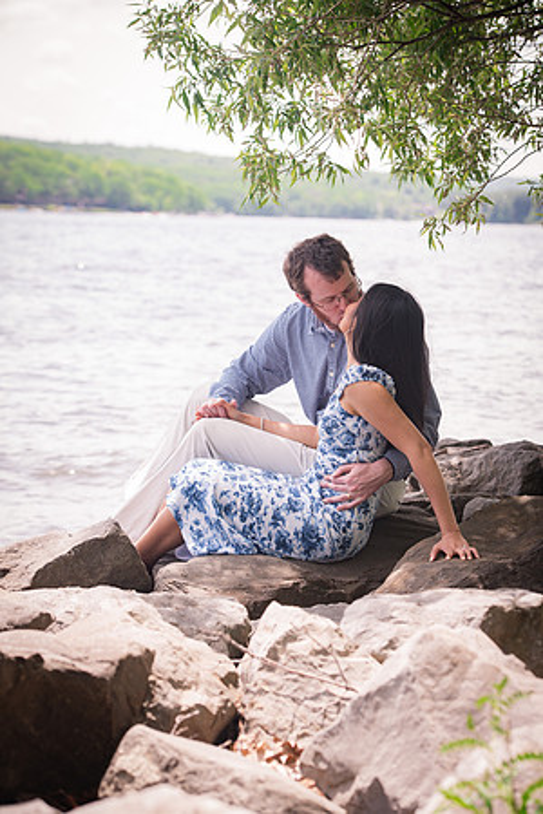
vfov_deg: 22.1
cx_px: 272
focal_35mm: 92
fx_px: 2081
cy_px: 407
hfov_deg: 14.9
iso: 400
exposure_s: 1/640
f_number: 5
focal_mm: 92
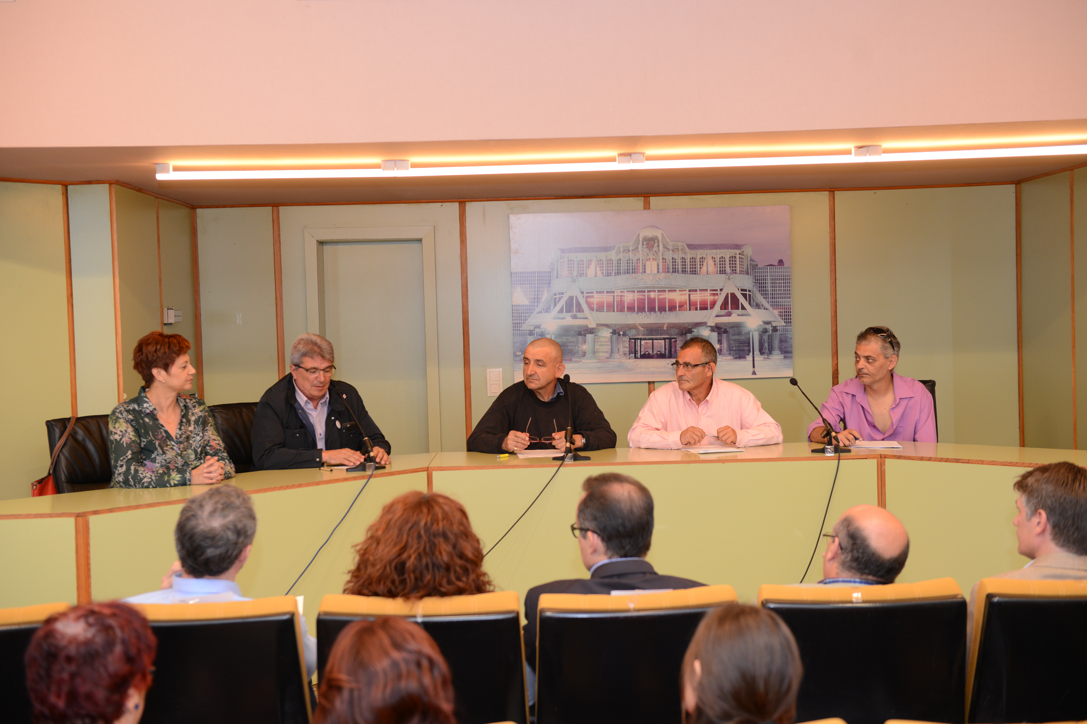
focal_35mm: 45
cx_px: 544
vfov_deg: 29.9
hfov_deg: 43.6
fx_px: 1359
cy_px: 362
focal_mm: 45
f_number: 3.2
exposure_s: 1/60
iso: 800
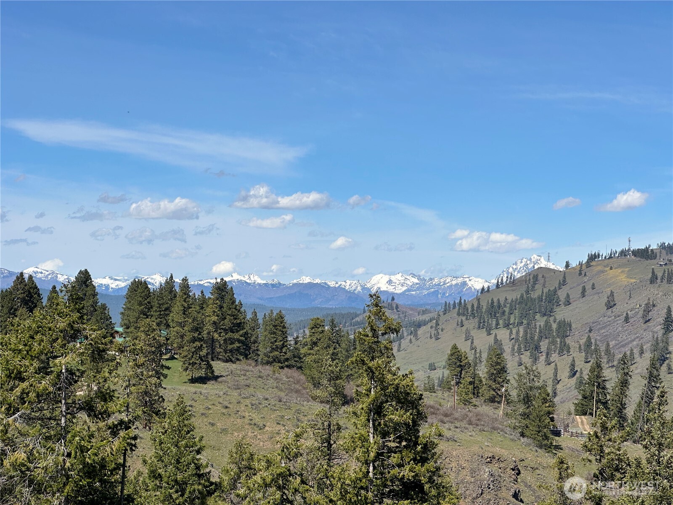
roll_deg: -2.0
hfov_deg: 25.3
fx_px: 1497
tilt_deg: +2.8
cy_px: 252
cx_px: 336
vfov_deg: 19.1
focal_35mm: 77
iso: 32
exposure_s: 1/1248
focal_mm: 9
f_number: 2.8
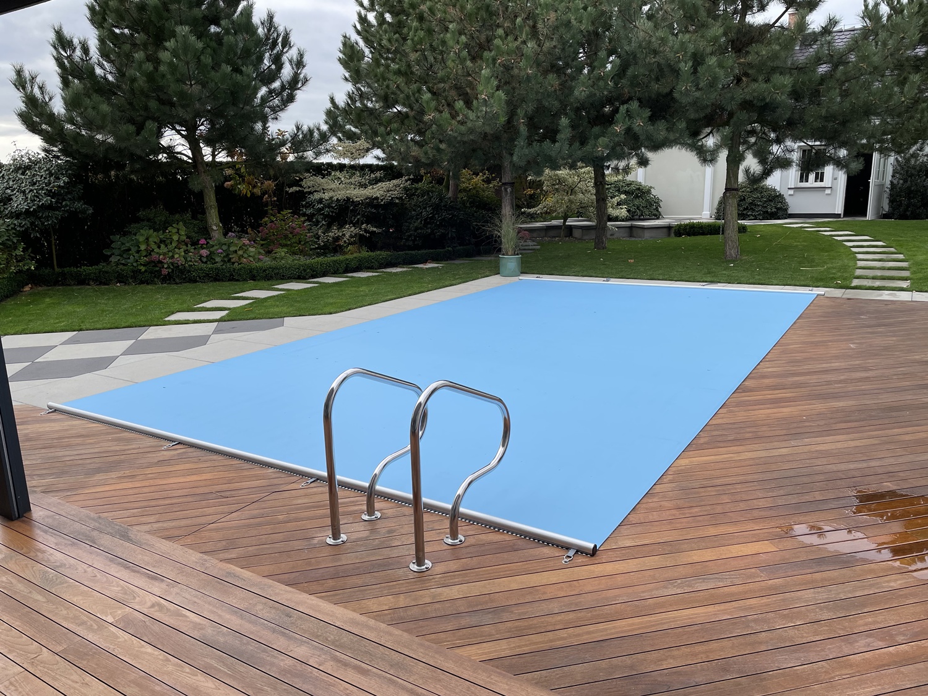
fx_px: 697
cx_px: 464
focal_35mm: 26
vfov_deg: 53.1
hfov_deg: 67.3
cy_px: 348
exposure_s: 1/903
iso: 32
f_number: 1.6
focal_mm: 4.2
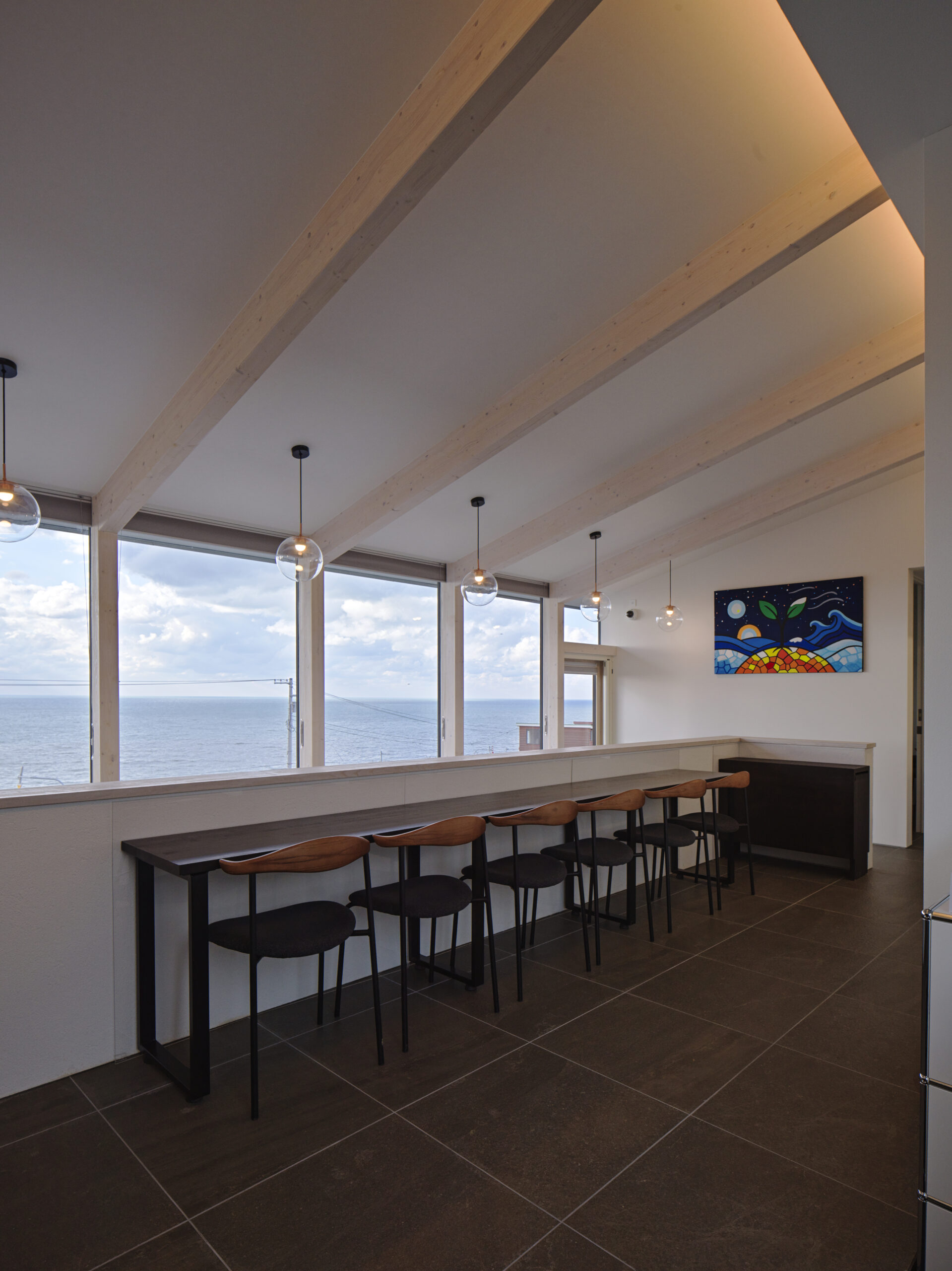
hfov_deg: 71.6
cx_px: 476
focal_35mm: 18
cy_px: 636
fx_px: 660
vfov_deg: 87.8
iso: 100
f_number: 13
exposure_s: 1/45
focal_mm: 24
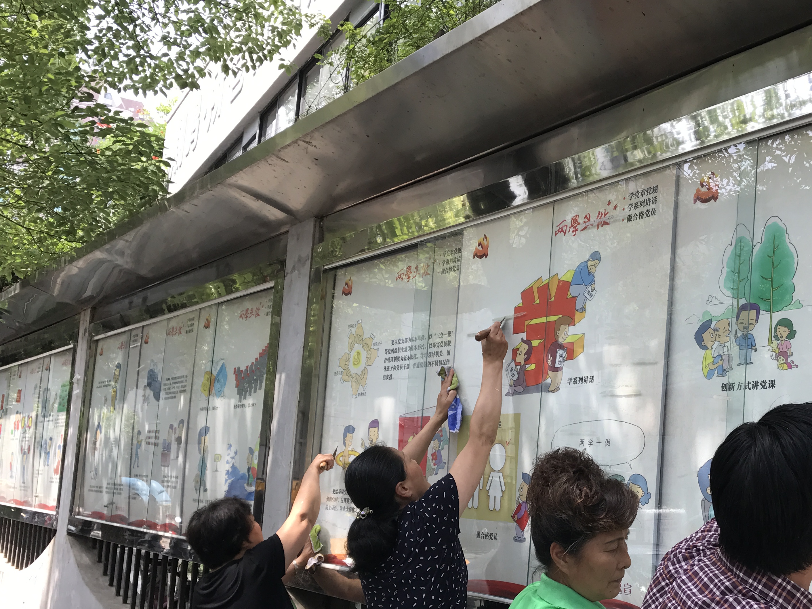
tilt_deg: +5.9
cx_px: 580
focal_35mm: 40
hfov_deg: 45.6
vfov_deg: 35.5
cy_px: 419
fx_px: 938
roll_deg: -4.3
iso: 20
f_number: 1.8
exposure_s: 1/343
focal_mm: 3.99
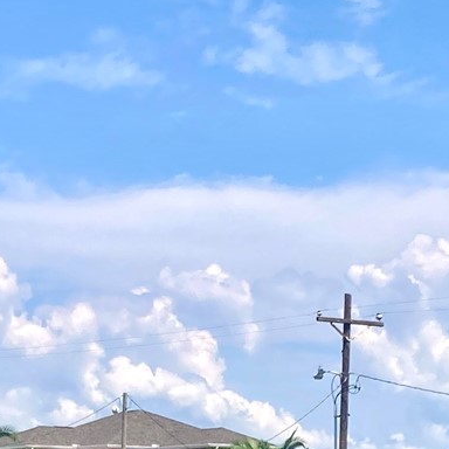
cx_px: 67
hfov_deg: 13.1
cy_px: 709
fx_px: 1937
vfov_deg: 12.5
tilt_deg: -3.6
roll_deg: -1.6
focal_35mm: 132
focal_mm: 3.99
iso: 25
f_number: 1.8
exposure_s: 1/2667
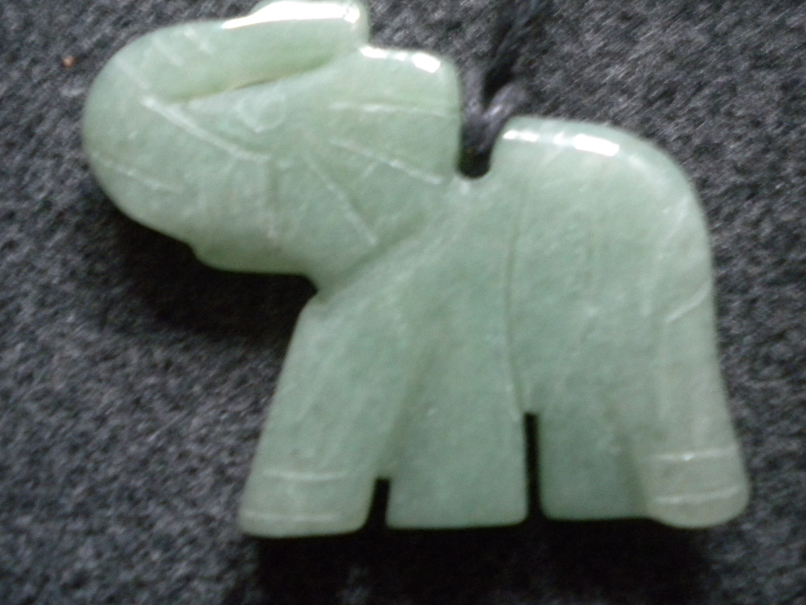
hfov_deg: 40.4
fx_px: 1094
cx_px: 405
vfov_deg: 30.9
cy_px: 270
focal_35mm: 47
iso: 633
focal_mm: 7.4
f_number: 3.5
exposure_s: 1/8.8
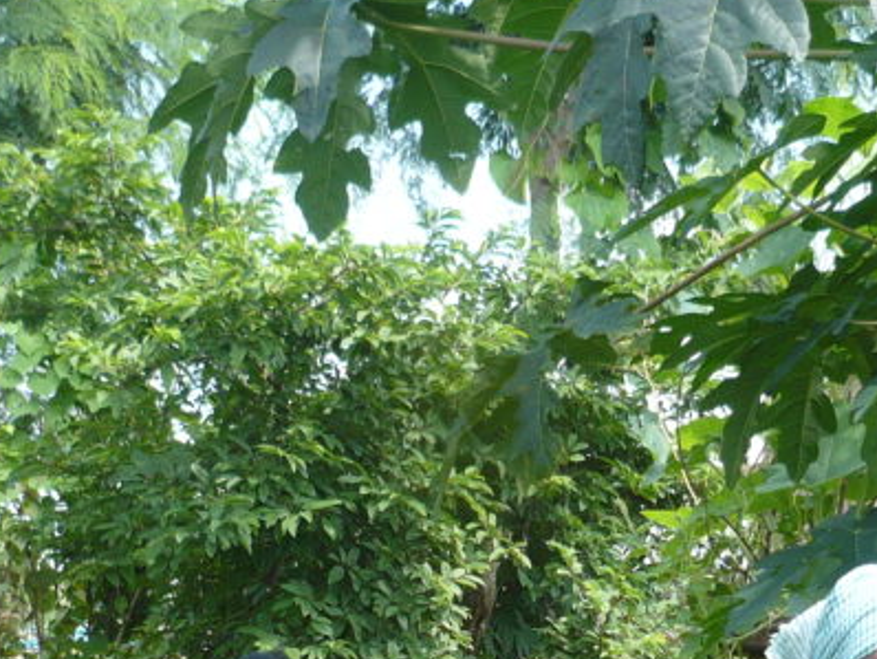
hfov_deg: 21.7
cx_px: 566
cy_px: 672
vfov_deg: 16.1
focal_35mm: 90
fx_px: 2282
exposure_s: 1/200
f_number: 2.8
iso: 100
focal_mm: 5.8
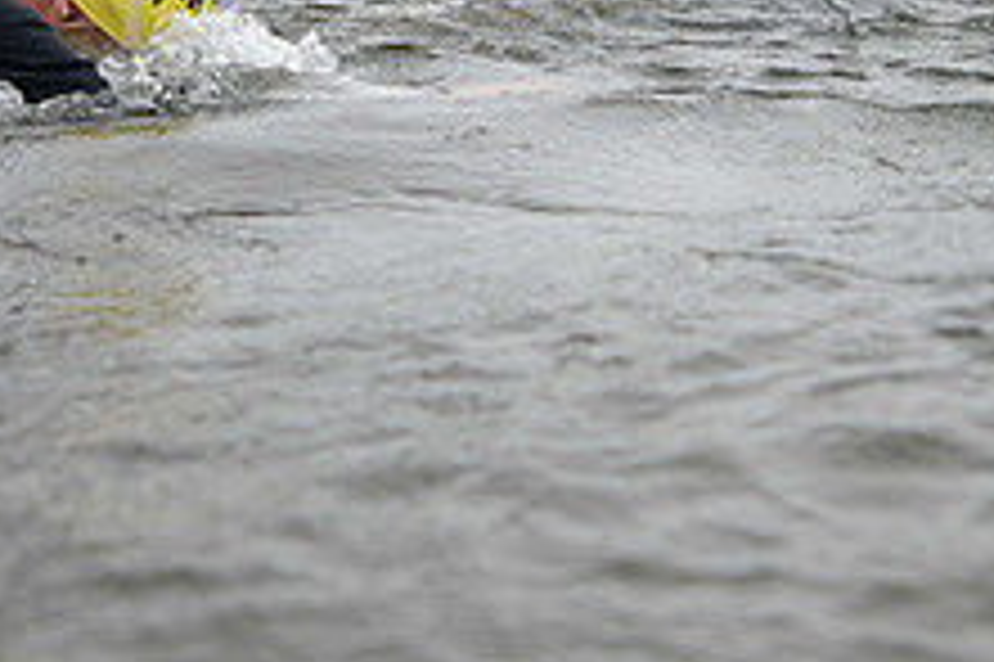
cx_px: 396
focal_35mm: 105
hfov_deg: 19.4
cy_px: 2
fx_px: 2897
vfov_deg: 12.9
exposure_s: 1/640
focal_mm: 40
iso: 320
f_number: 4
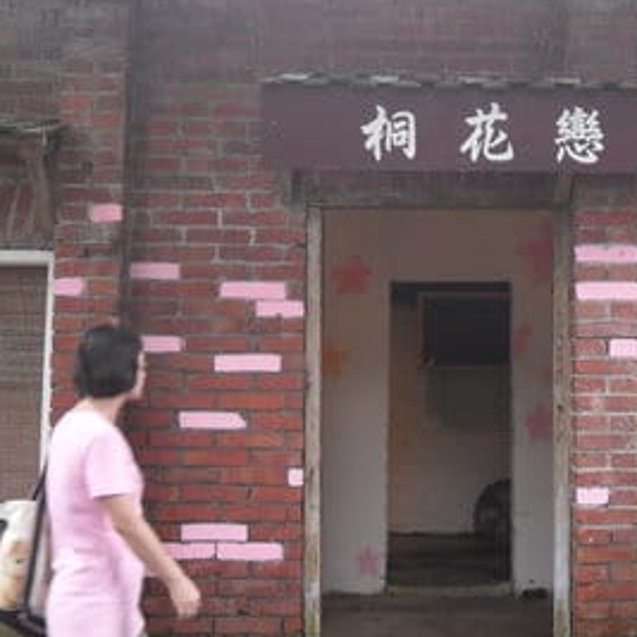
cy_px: 245
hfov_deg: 28.7
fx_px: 1208
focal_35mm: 58
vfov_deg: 29.5
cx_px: 537
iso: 100
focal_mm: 6.2
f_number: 2.8
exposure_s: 1/60
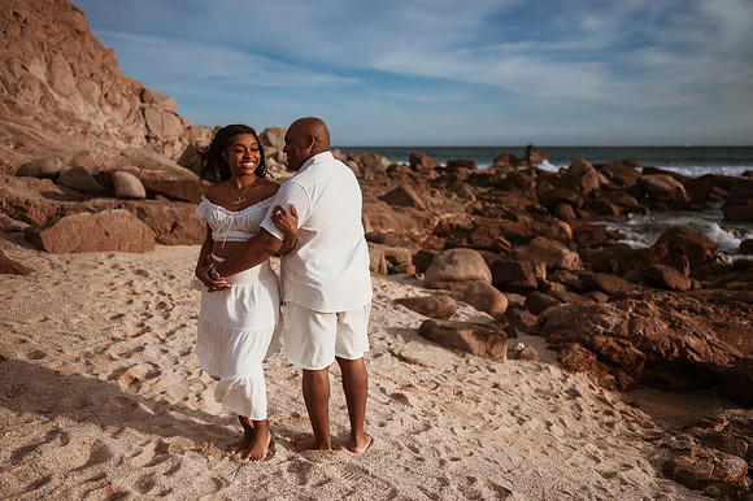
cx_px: 376
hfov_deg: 54.5
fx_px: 732
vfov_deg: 37.8
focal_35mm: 35
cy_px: 250
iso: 64
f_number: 1.8
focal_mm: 35
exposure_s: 1/8000
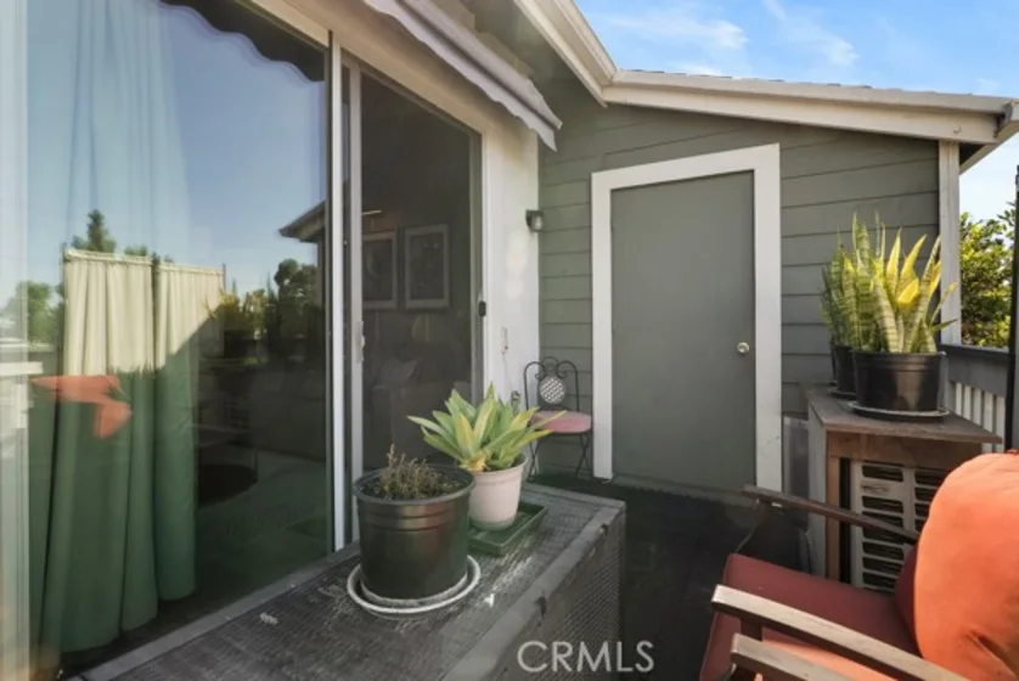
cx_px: 510
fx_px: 453
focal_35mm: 16
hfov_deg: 96.7
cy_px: 340
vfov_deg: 73.8
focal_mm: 16
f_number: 9
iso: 320
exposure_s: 1/100
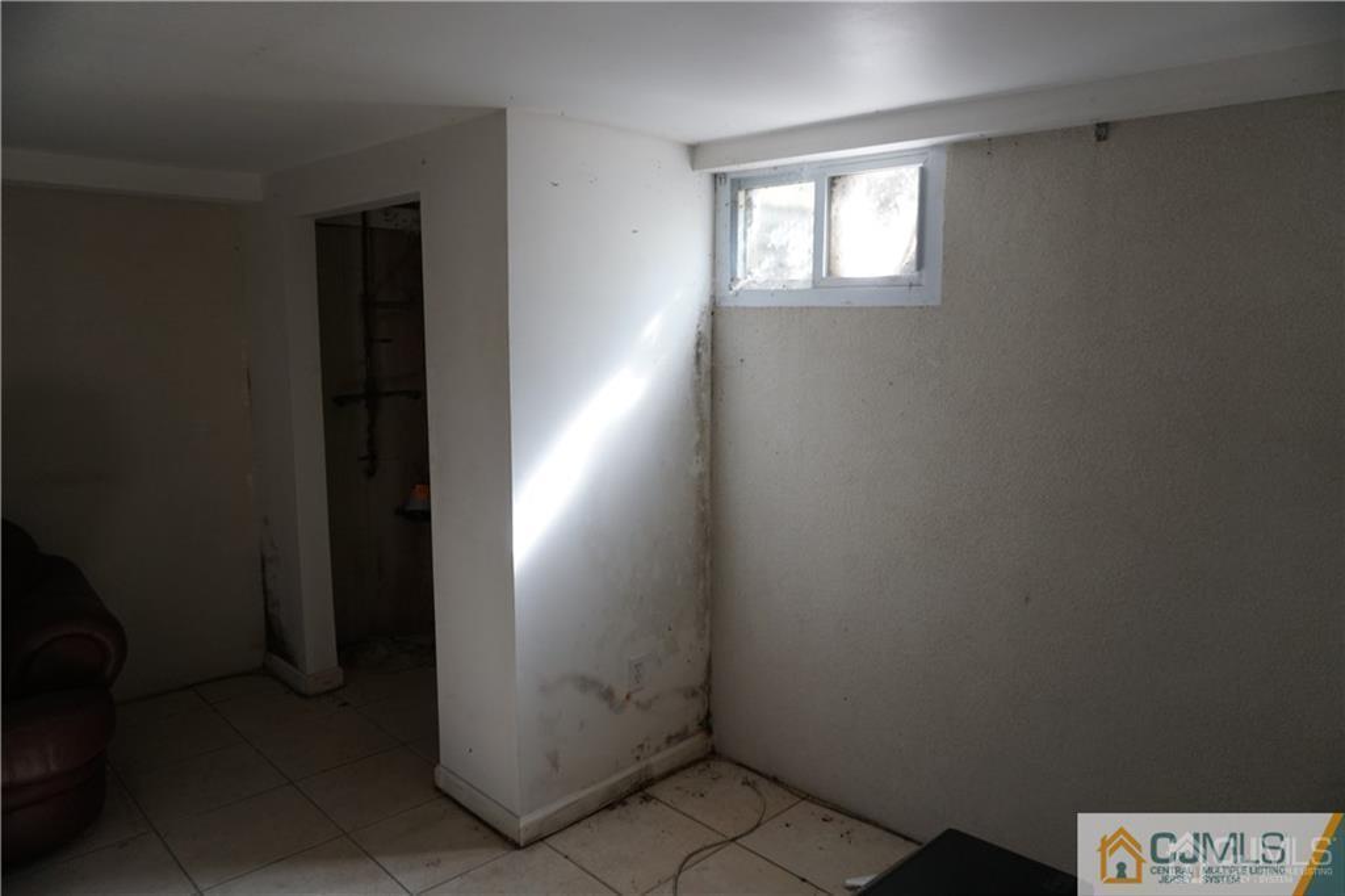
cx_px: 672
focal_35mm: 24
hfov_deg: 73.8
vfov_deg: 53.1
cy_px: 448
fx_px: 896
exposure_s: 1/60
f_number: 3.5
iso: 640
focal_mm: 16
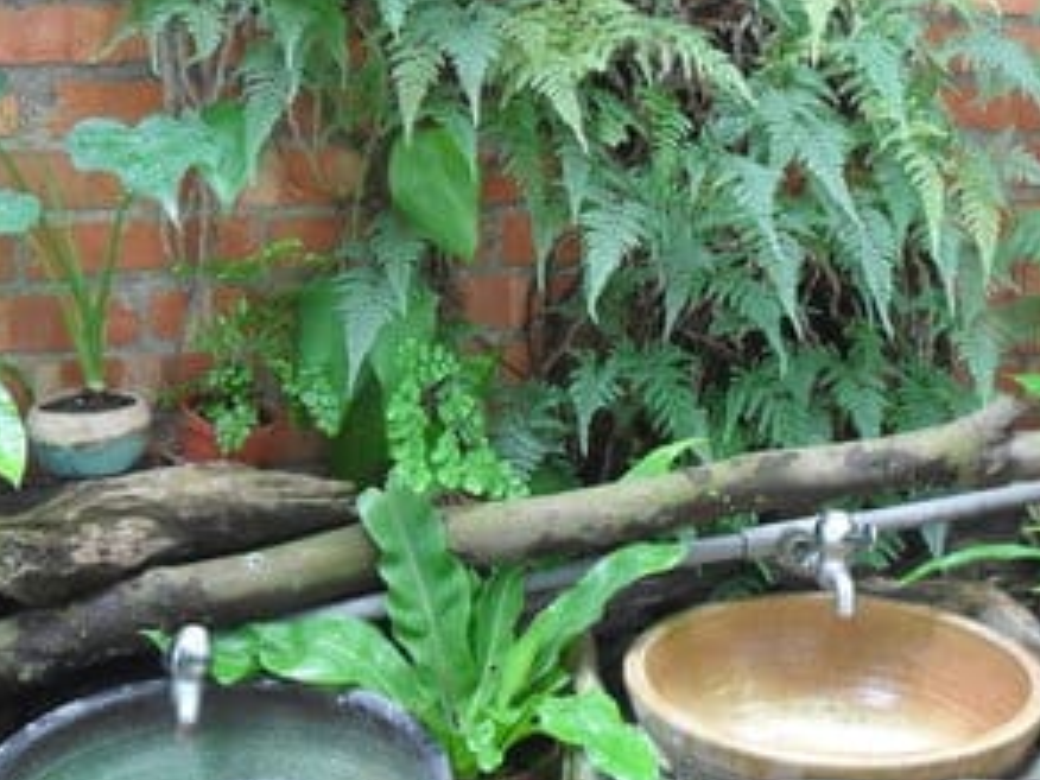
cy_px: 308
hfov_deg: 32.0
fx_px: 1803
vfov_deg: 24.4
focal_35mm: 60
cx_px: 680
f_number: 2.8
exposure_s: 1/30
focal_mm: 6.2
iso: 240
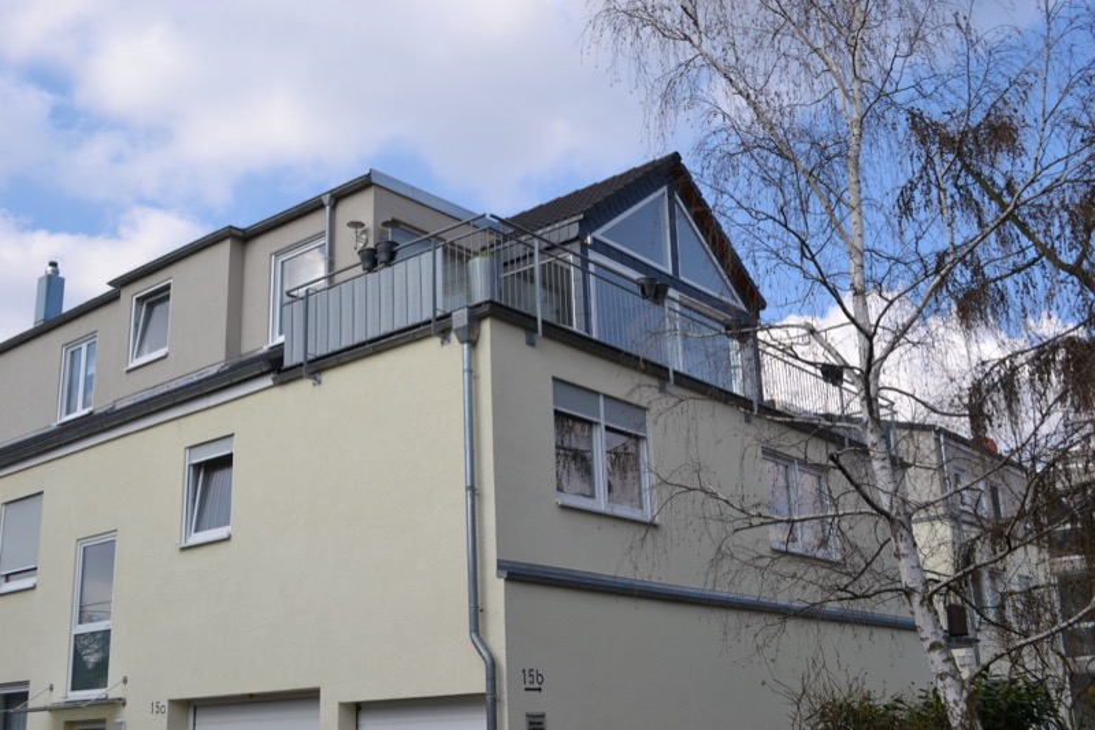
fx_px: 1186
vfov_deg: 34.2
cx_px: 548
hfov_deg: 49.6
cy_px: 365
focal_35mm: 39
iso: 100
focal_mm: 26
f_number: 7.1
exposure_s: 1/250
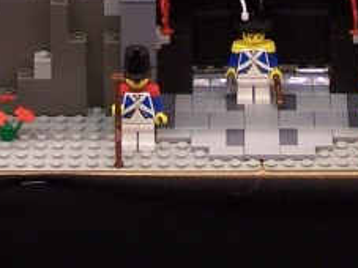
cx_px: 303
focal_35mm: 302
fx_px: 3122
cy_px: -300
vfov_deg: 4.8
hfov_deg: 6.6
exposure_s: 1/2
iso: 80
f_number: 3.2
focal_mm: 11.1
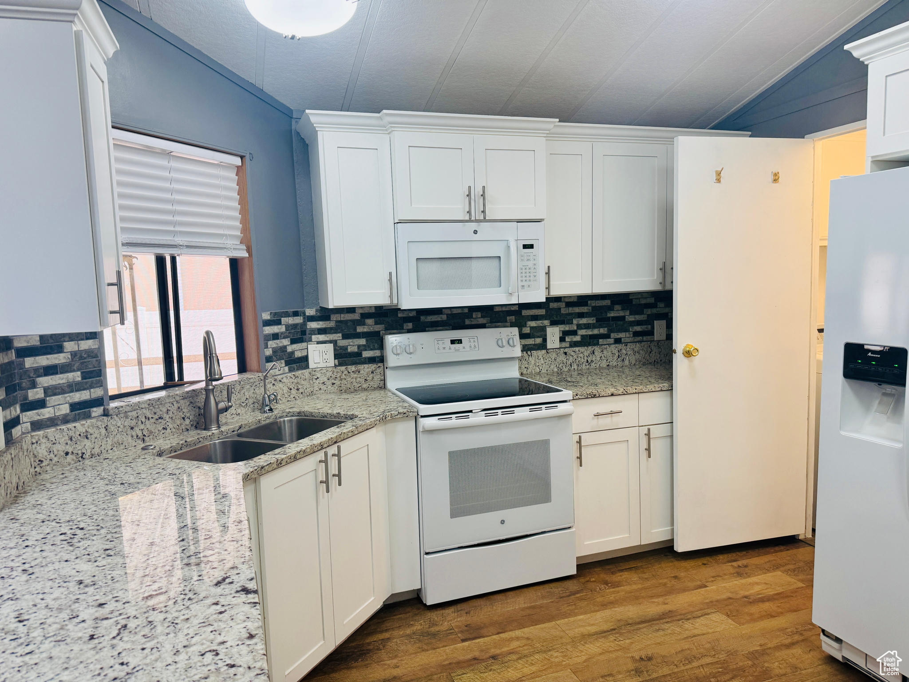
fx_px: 630
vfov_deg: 56.8
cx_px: 454
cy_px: 341
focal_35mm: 24
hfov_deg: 71.6
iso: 125
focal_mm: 6.76
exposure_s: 1/120
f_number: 1.78
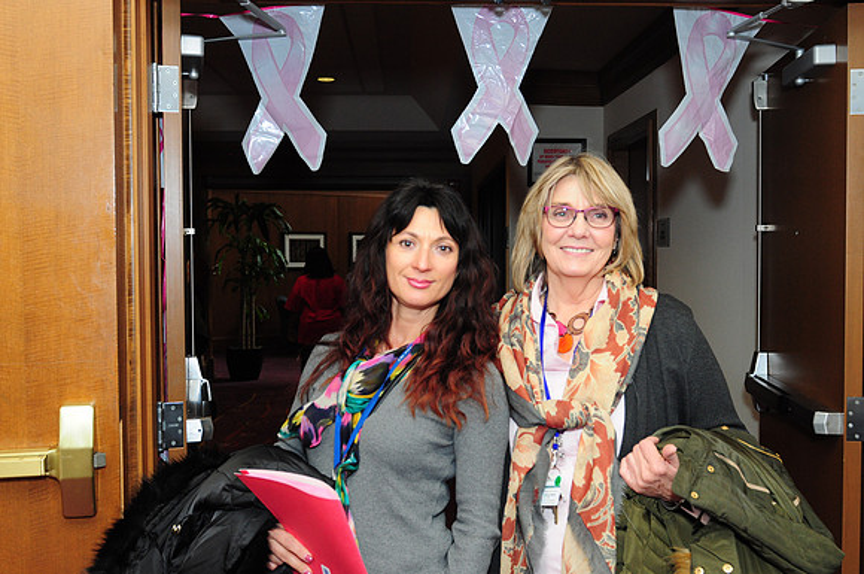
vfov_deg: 36.8
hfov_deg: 53.2
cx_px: 432
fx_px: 863
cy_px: 287
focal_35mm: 36
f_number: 4.5
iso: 800
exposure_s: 1/60
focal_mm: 24
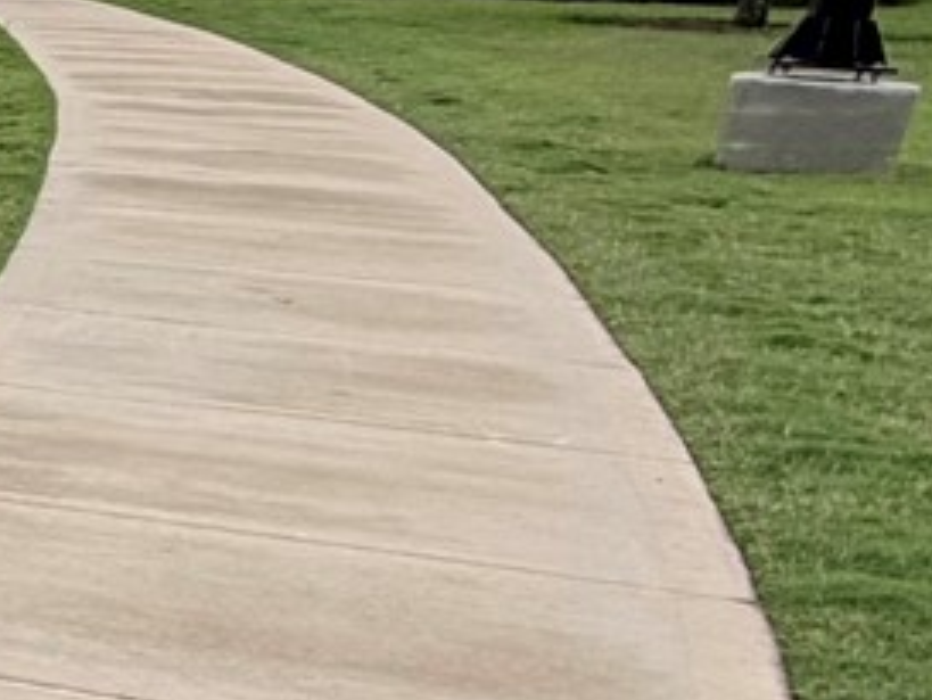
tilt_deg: -14.9
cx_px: -1850
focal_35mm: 105
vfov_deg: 14.0
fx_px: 2828
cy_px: 567
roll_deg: -0.9
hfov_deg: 11.3
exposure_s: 1/770
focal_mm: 2.22
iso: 25
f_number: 2.2
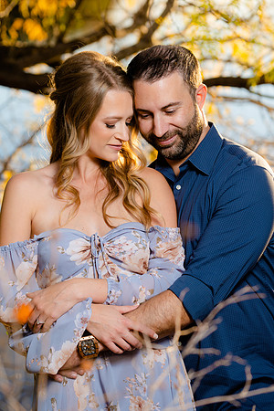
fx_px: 1358
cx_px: 137
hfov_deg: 11.5
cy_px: 206
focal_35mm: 119
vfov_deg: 17.2
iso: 100
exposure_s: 1/250
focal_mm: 119
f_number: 5
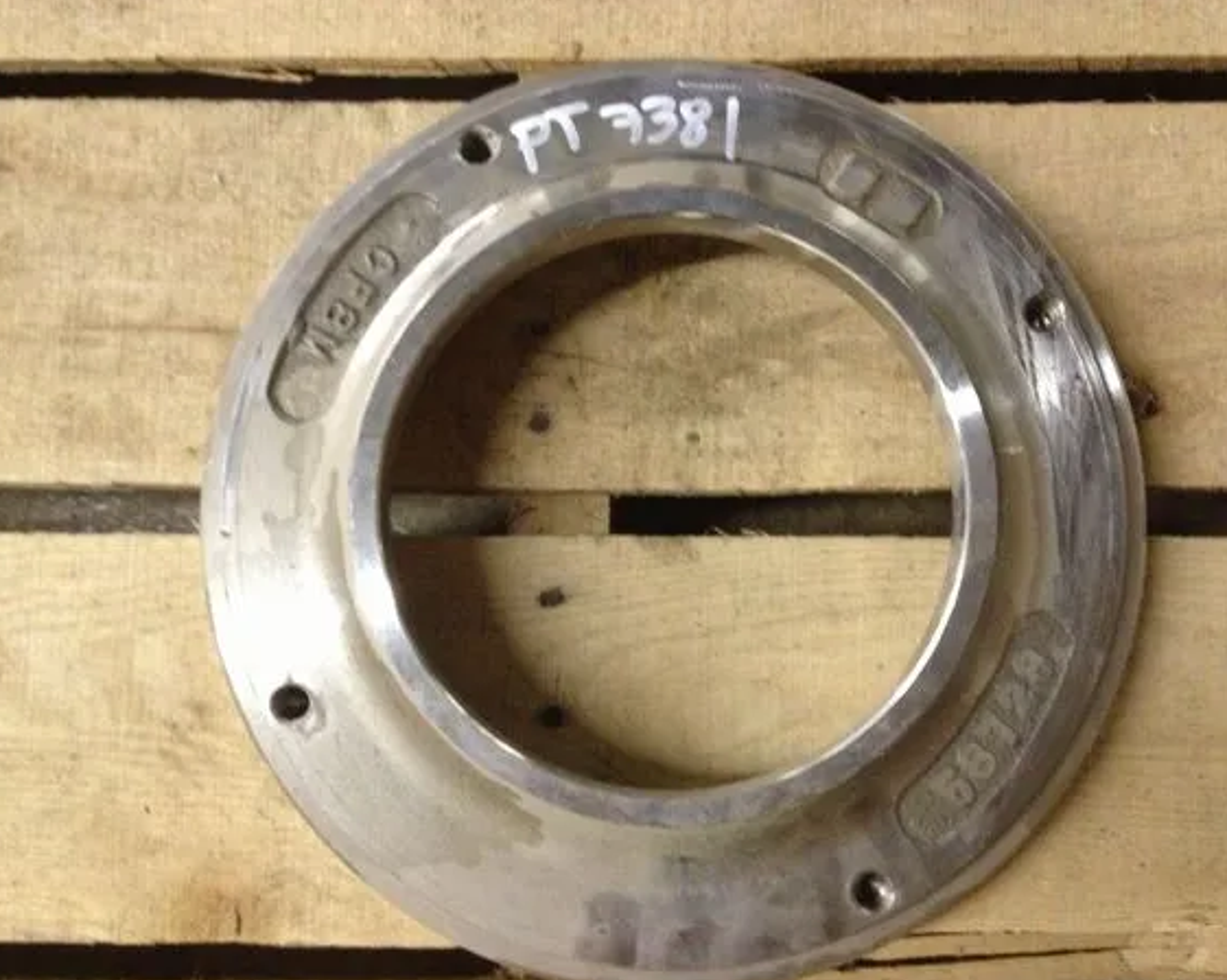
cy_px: 516
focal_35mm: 39
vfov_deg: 38.2
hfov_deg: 46.9
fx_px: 1415
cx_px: 610
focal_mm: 4.28
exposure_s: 1/15
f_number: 2.4
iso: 400
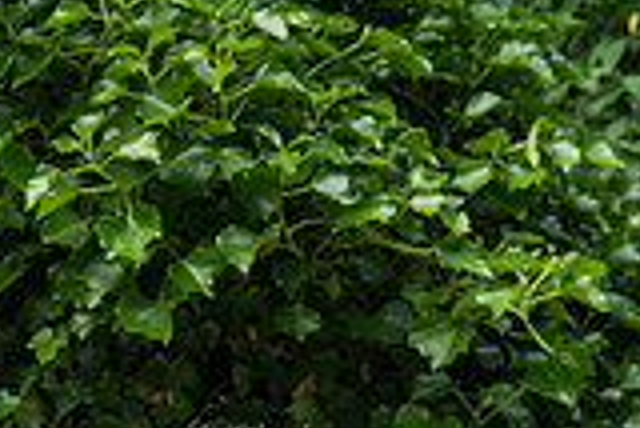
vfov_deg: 5.4
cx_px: 392
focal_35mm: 253
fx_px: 4502
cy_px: 694
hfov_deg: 8.1
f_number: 5
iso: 500
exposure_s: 1/400
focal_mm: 70
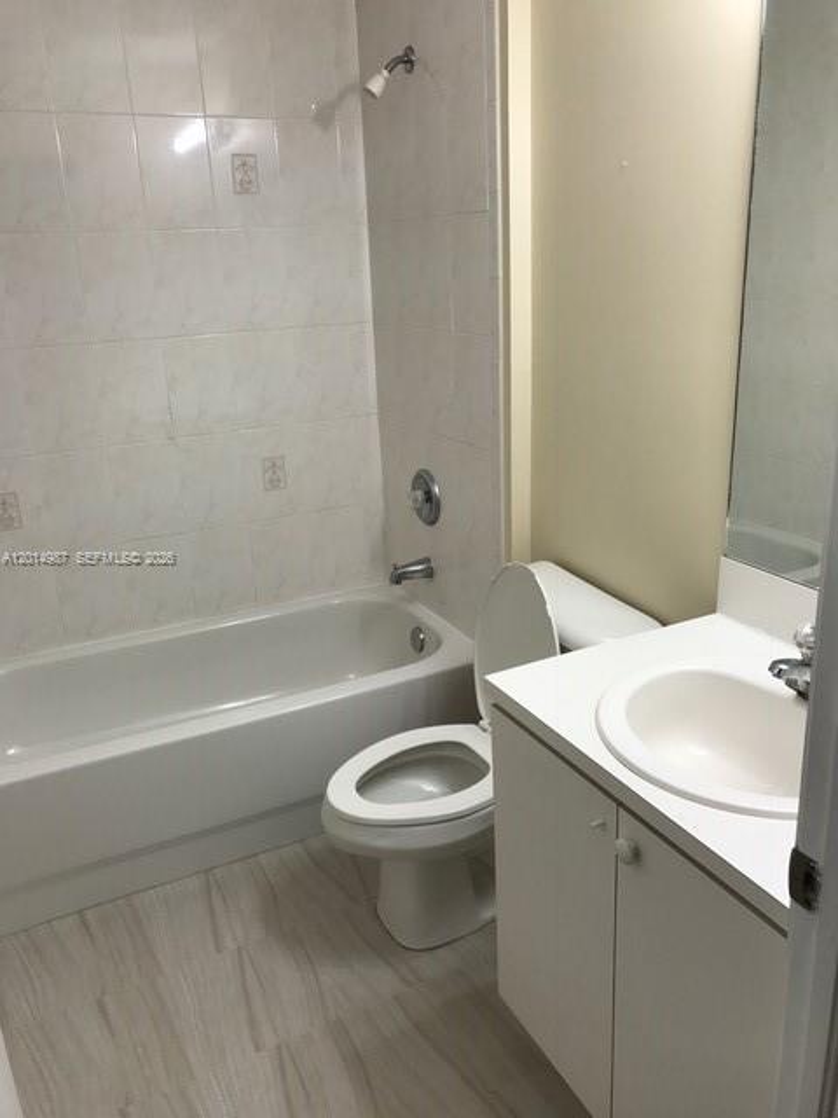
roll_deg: +3.5
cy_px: 559
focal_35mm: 28
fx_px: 904
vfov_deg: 63.4
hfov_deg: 49.7
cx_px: 419
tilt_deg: -16.9
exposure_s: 1/60
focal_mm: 3.99
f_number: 1.8
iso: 20
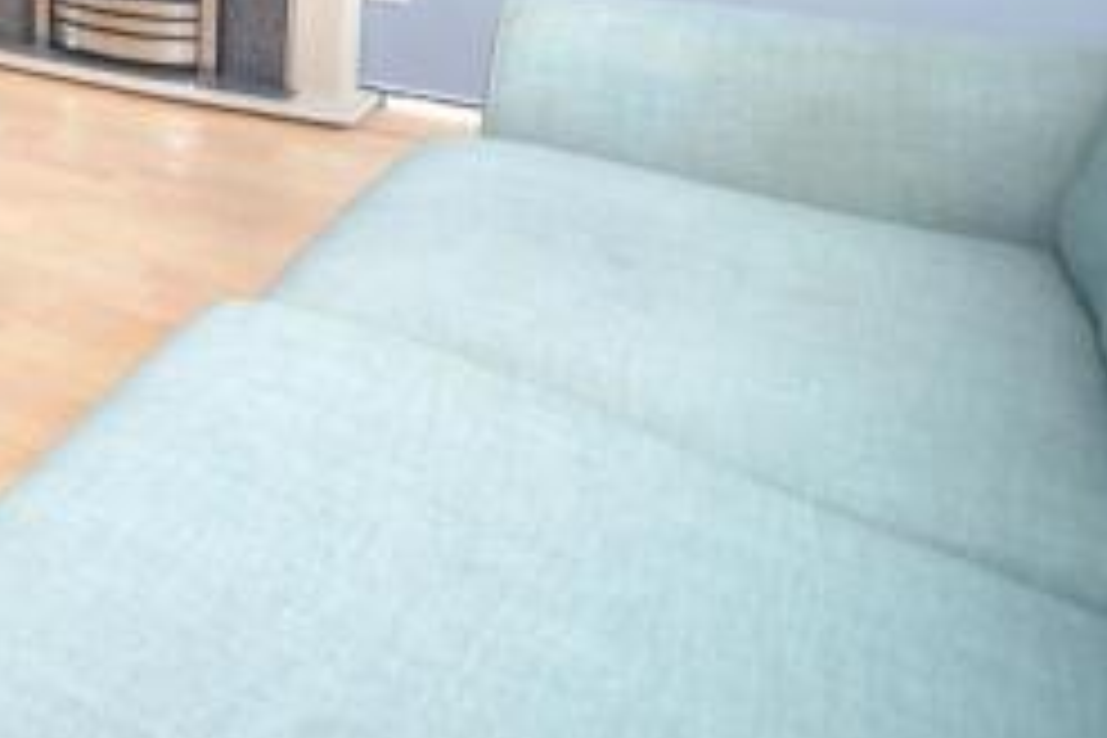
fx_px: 1230
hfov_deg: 36.1
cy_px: -151
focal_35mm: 40
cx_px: -259
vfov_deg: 28.9
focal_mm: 10
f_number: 4.5
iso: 400
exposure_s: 1/80
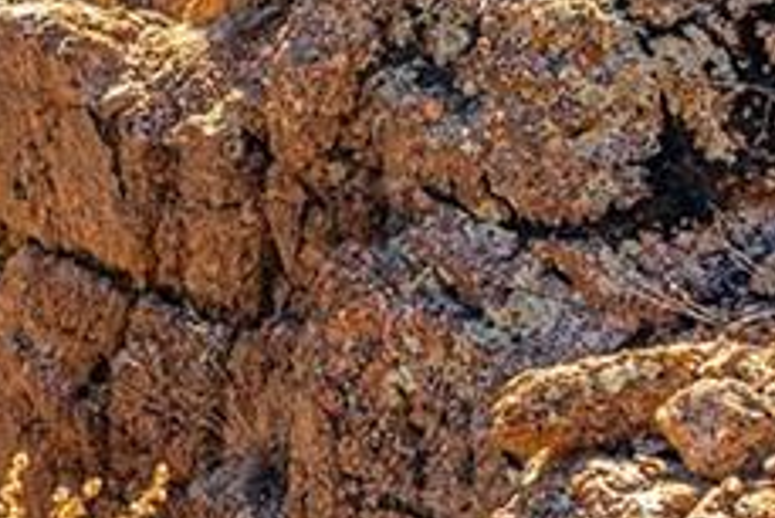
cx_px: -1223
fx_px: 5170
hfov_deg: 7.8
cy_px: -572
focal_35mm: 240
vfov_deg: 5.6
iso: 720
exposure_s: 1/160
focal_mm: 34
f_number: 11
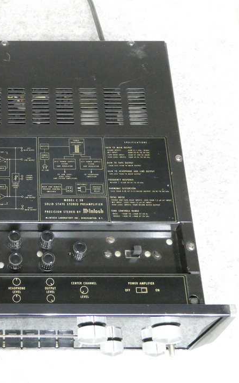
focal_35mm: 57
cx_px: -6
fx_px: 594
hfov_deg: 21.8
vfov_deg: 35.7
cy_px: 193
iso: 1600
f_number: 3.8
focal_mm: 7.2
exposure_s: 1/15
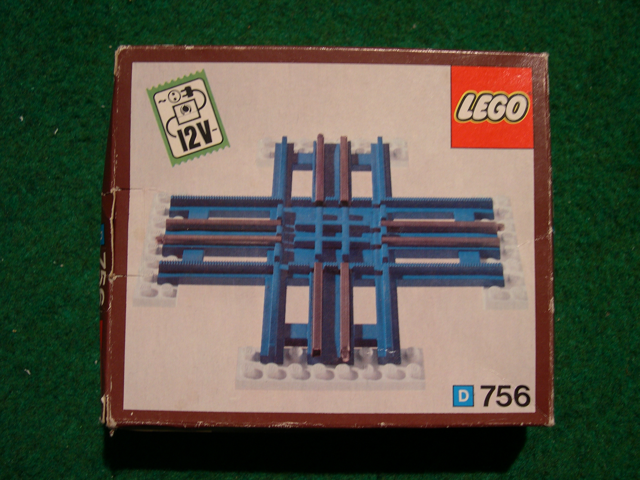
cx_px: 320
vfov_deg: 37.7
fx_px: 703
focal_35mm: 38
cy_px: 240
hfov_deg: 49.0
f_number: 2.8
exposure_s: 1/11.3
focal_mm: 8
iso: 100
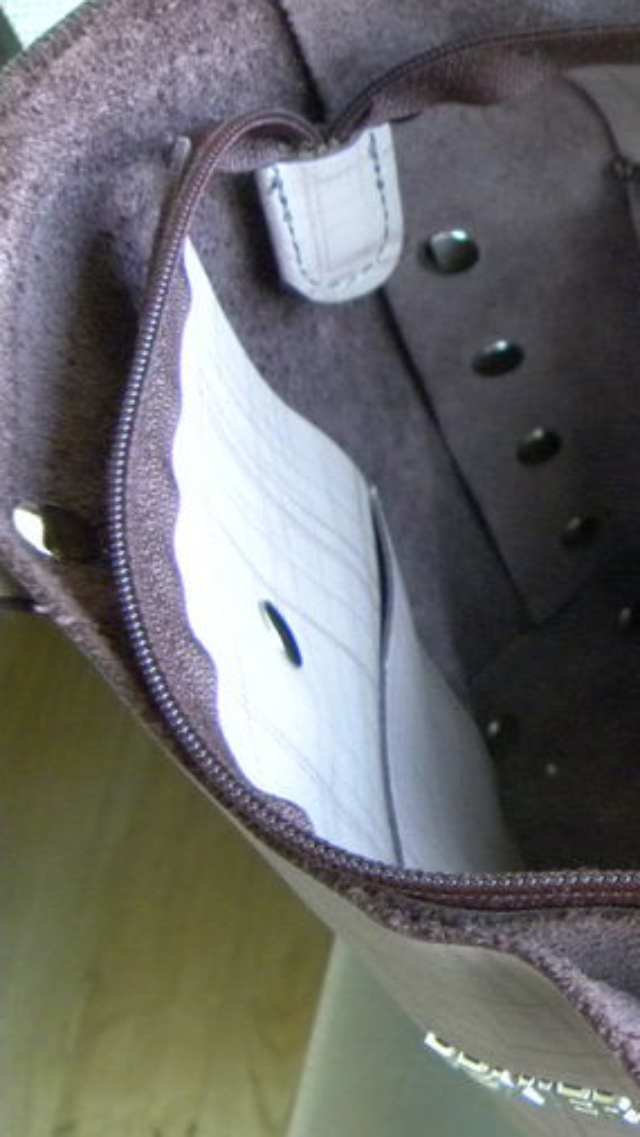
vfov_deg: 37.0
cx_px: 1116
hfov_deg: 17.7
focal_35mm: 56
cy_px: 690
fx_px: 1688
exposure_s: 1/23
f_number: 2.8
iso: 400
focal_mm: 4.6
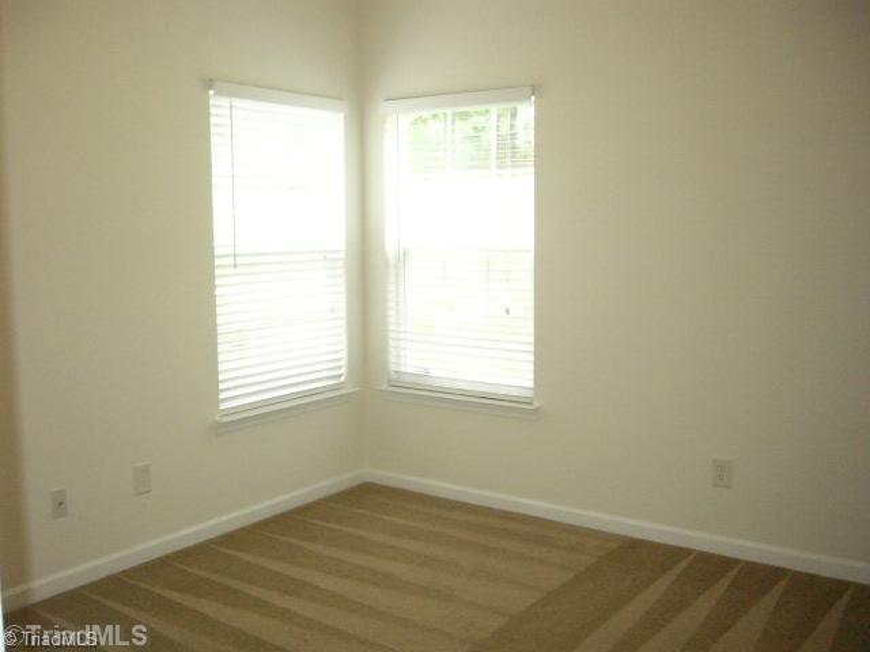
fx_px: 880
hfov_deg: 52.6
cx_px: 435
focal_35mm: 35
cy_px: 326
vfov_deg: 40.7
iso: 400
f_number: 2.8
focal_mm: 5.8
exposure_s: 1/50
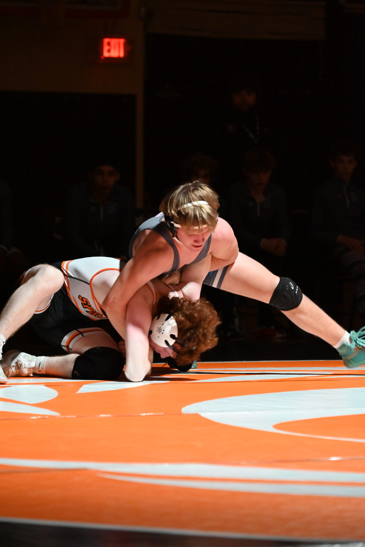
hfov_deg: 7.9
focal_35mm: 175
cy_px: 274
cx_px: 182
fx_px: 2659
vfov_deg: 11.7
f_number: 6.3
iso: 10000
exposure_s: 1/200
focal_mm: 175
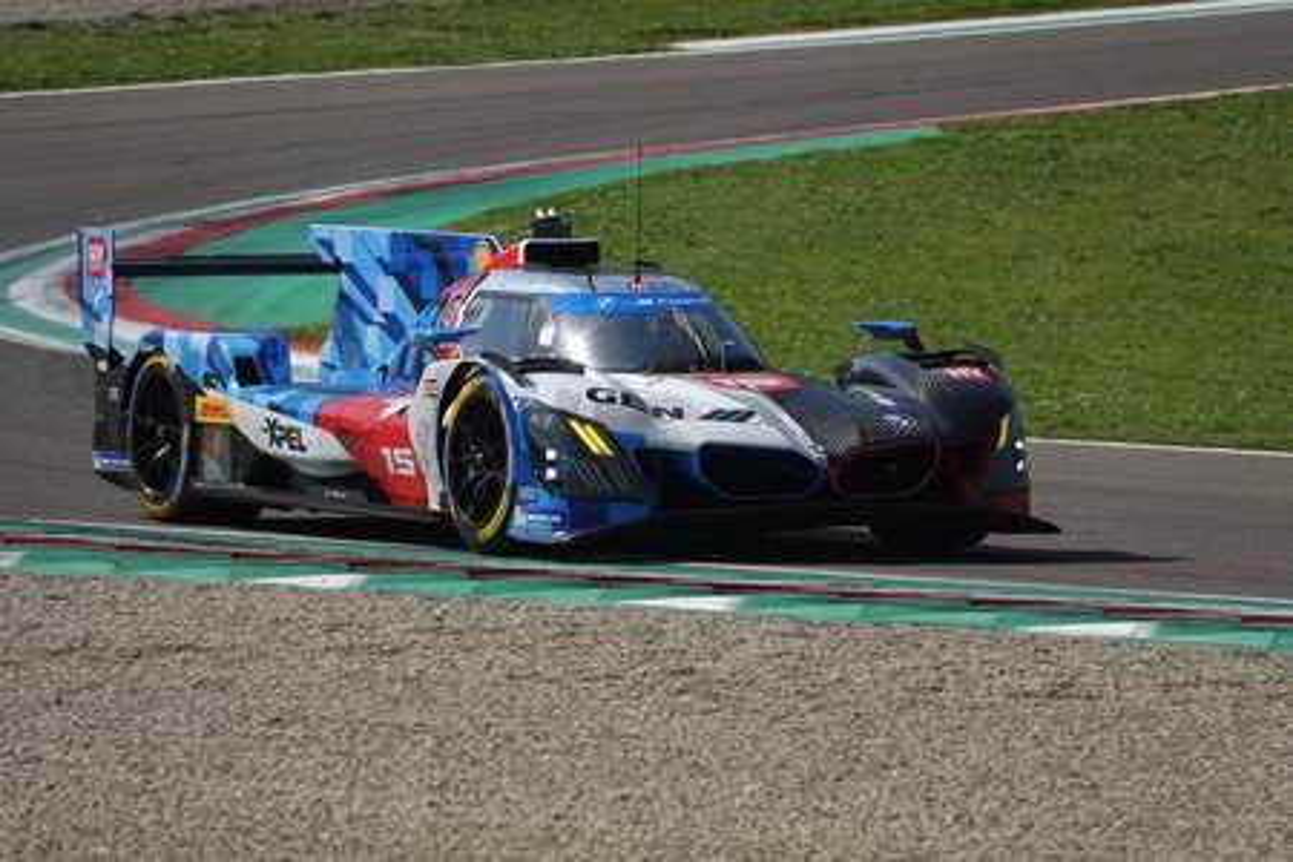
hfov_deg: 4.1
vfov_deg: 2.7
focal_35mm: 500
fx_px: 17957
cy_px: 431
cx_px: 646
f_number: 5.6
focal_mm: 183.43
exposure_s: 1/800
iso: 100
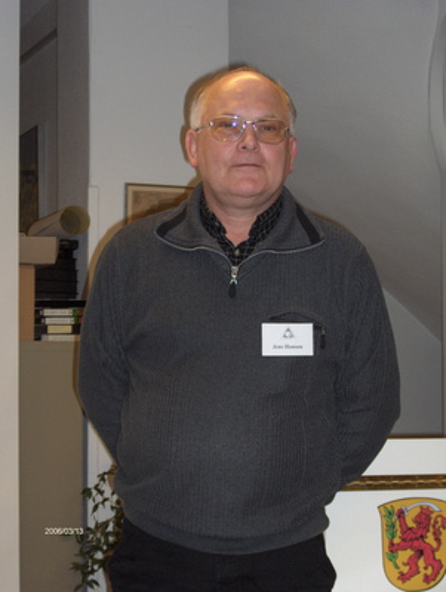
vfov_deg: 22.7
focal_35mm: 86
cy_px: 296
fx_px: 1474
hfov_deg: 17.2
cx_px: 223
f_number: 3.9
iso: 100
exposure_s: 1/90
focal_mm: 17.5
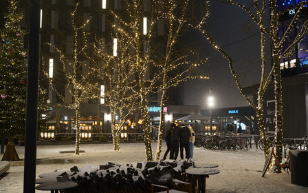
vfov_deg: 30.5
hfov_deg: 47.2
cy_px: 93
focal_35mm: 42
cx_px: 154
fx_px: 353
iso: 640
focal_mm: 41
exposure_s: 1/30
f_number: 2.8
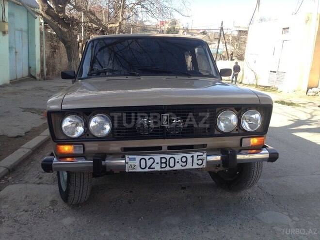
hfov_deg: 55.4
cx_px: 160
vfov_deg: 42.9
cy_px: 120
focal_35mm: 33
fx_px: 305
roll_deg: -2.7
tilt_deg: -10.7
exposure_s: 1/459
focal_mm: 4.12
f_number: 2.4
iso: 50
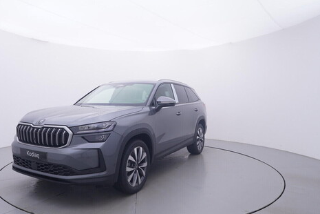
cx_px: 138
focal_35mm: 27
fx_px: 236
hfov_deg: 67.9
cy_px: 115
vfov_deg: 48.5
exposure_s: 1/80
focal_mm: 15
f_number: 5
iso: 200
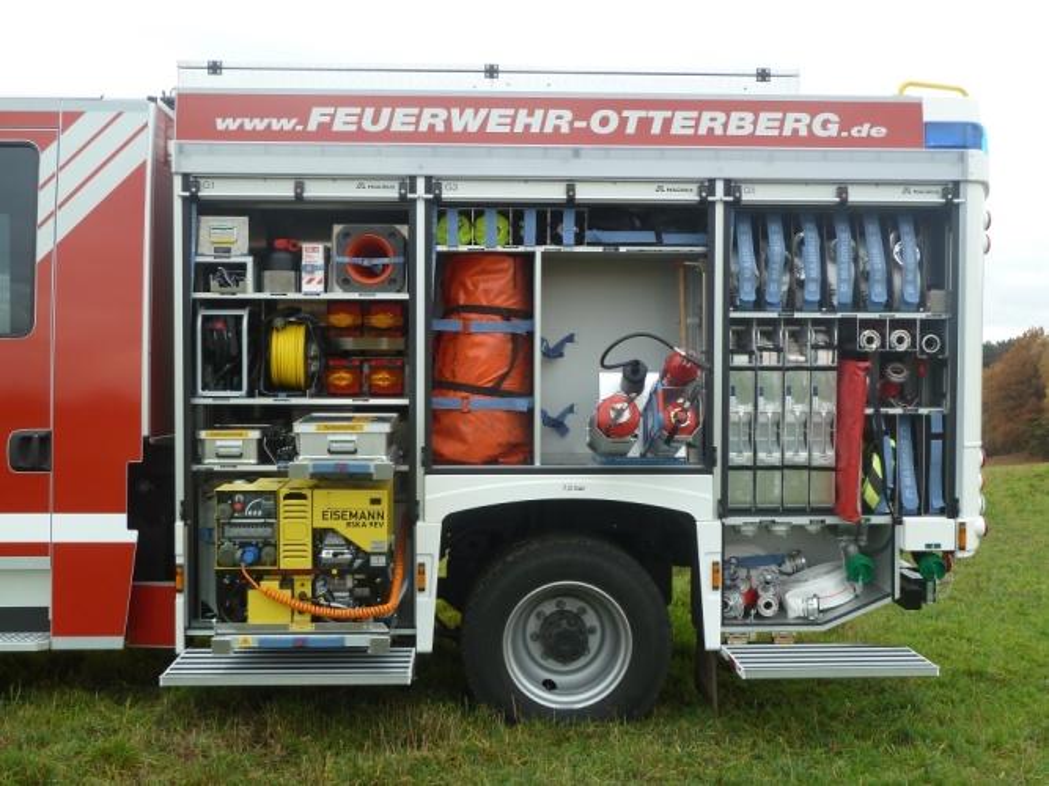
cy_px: 393
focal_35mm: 42
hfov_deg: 44.8
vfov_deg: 34.3
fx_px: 1273
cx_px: 524
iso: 80
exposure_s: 1/60
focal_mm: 6.9
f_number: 3.7
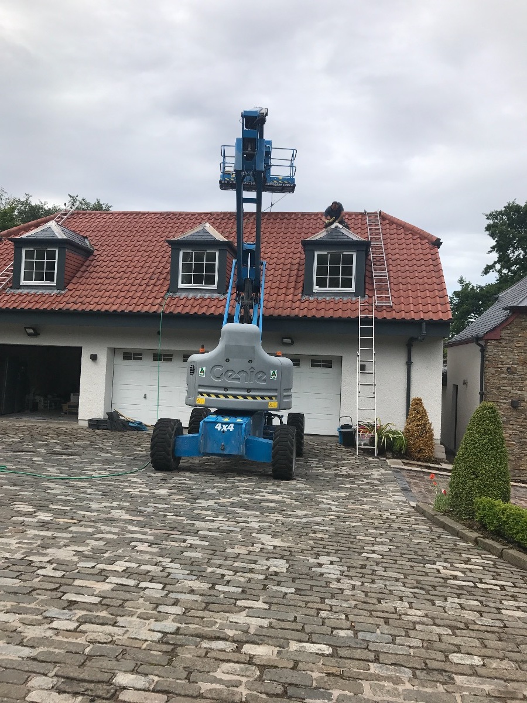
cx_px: 264
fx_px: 568
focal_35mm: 28
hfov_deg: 49.7
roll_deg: -2.3
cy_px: 352
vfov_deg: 63.4
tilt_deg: +3.1
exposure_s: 1/2128
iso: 20
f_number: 1.8
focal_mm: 3.99
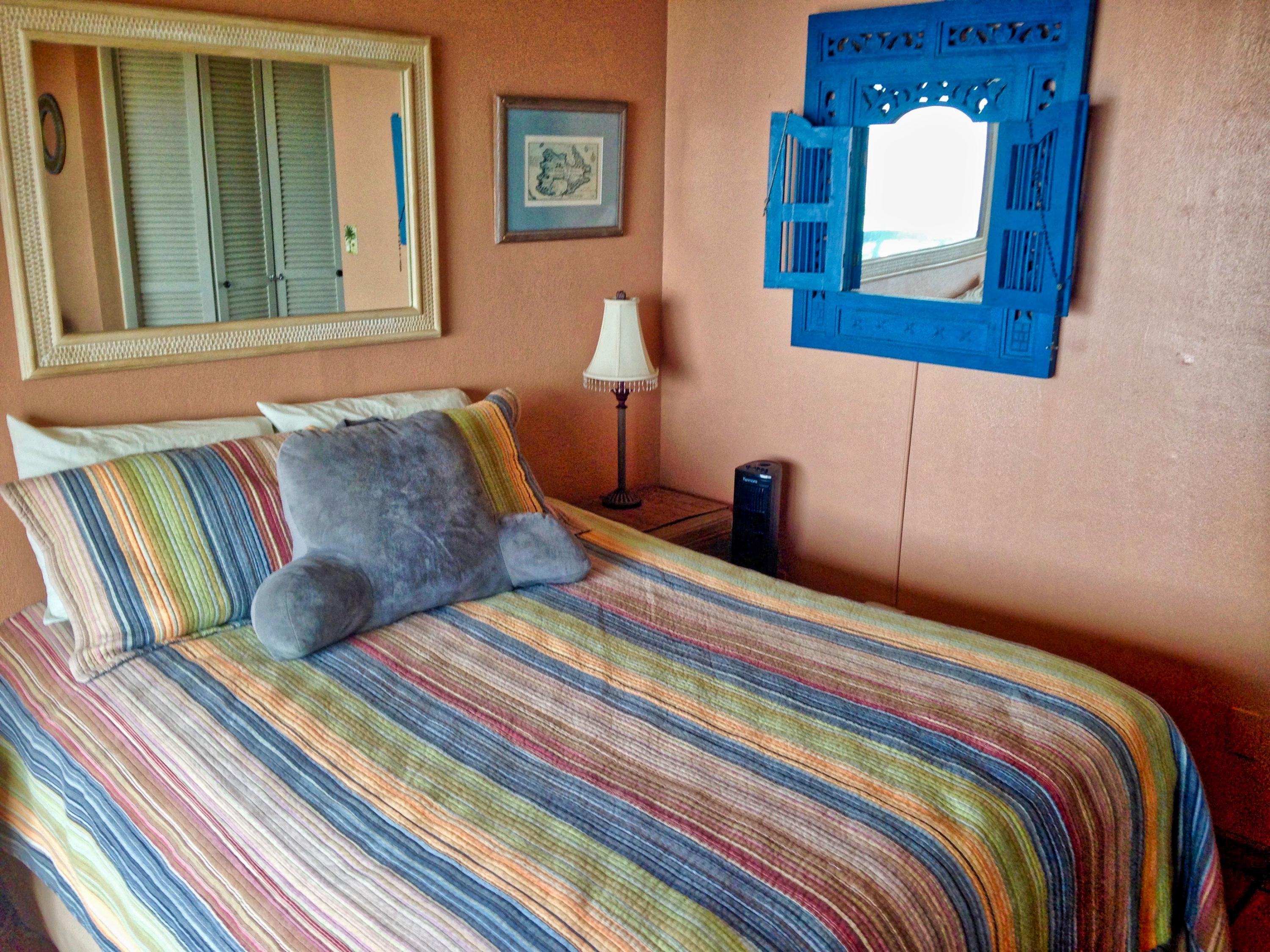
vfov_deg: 42.9
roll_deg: -0.6
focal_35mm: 33
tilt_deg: -14.2
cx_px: 635
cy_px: 476
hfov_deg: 55.4
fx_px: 1211
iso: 64
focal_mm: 4.12
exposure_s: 1/60
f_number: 2.4
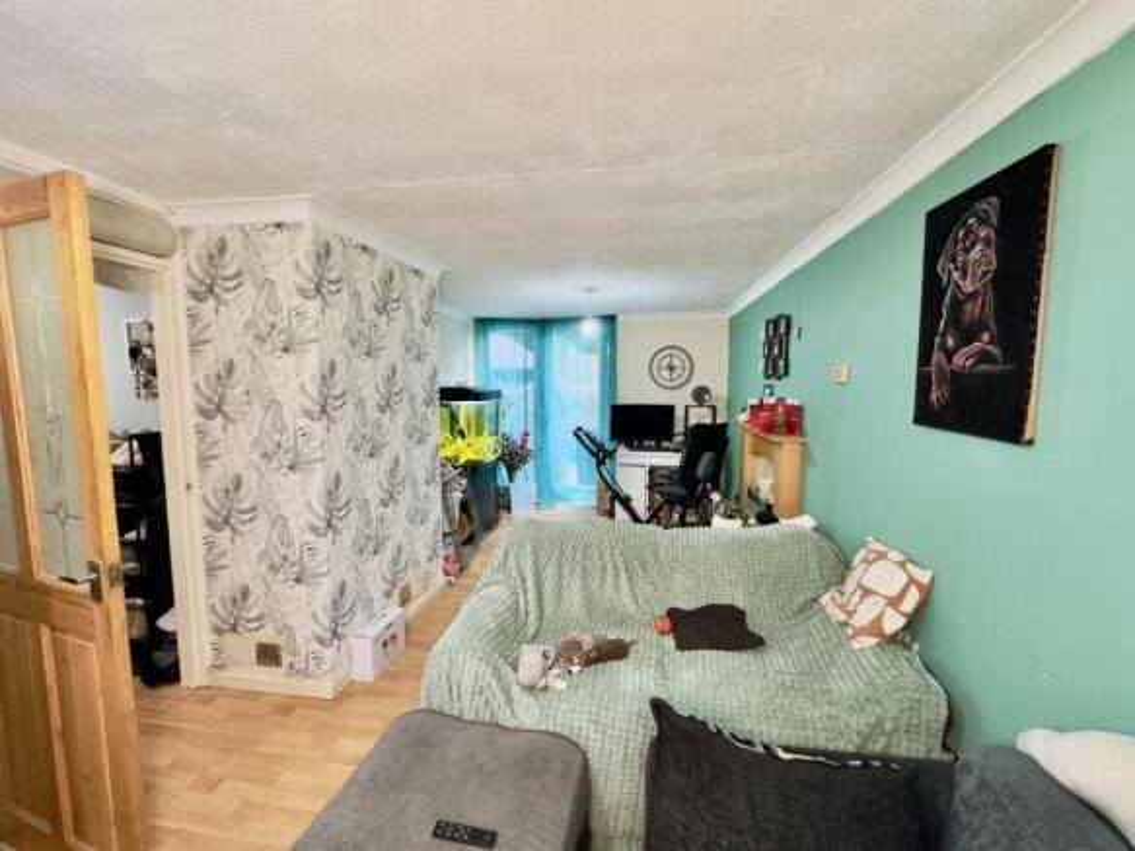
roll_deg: +1.5
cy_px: 426
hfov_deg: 102.1
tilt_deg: -5.1
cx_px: 568
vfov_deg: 85.7
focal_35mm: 14
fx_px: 459
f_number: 2.2
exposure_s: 1/50
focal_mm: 2.22
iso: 400
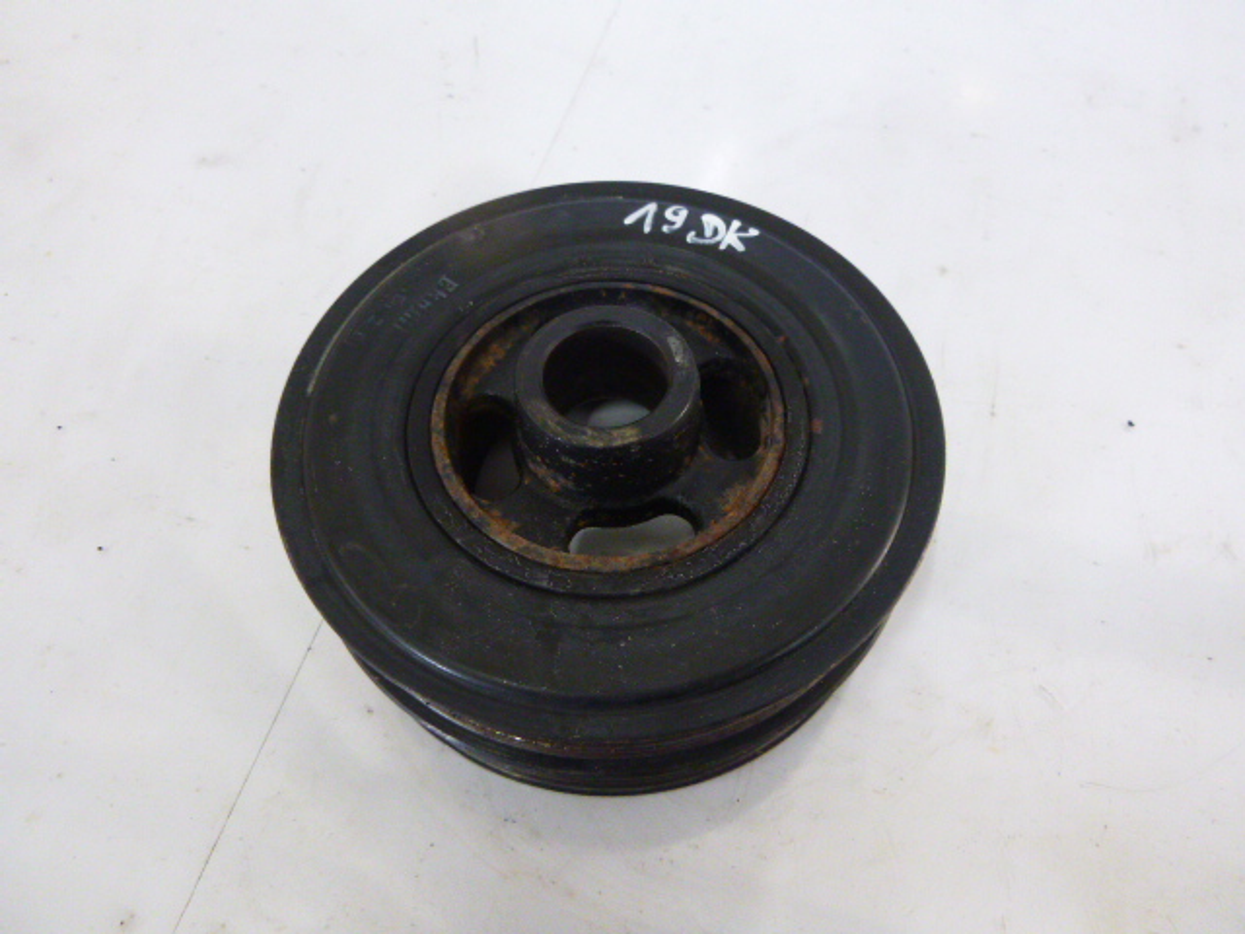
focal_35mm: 25
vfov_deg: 54.9
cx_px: 622
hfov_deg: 69.4
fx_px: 899
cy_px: 467
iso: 400
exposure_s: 1/15
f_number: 3.9
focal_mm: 4.5
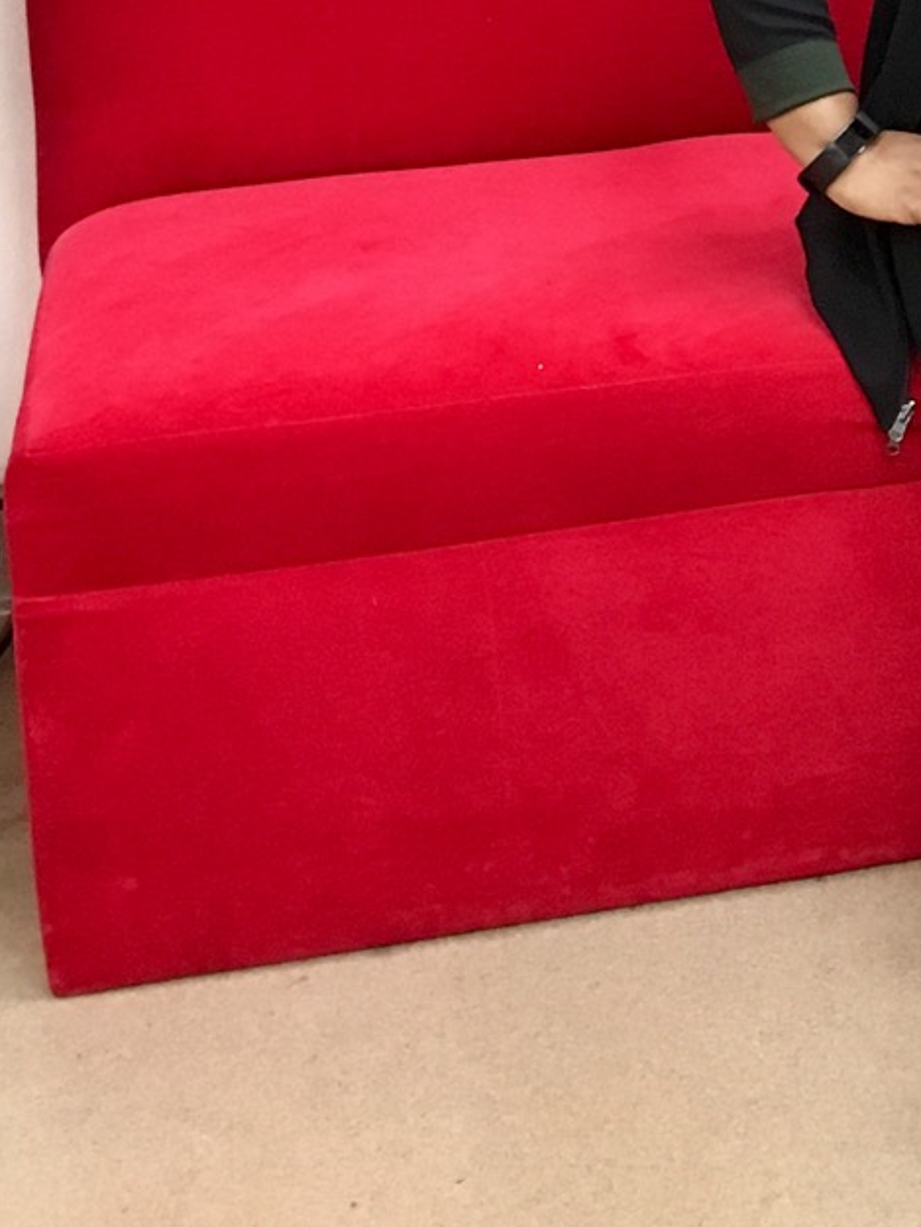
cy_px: -269
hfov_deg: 14.8
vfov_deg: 19.4
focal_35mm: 95
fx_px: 3369
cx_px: 1237
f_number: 2.2
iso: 160
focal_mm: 4.15
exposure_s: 1/30
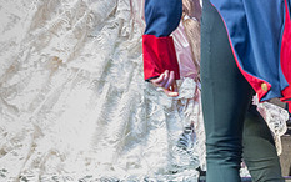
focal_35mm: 524
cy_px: -6
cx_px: 147
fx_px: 4159
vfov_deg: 2.5
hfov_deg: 4.0
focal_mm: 165
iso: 2500
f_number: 2.8
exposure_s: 1/250
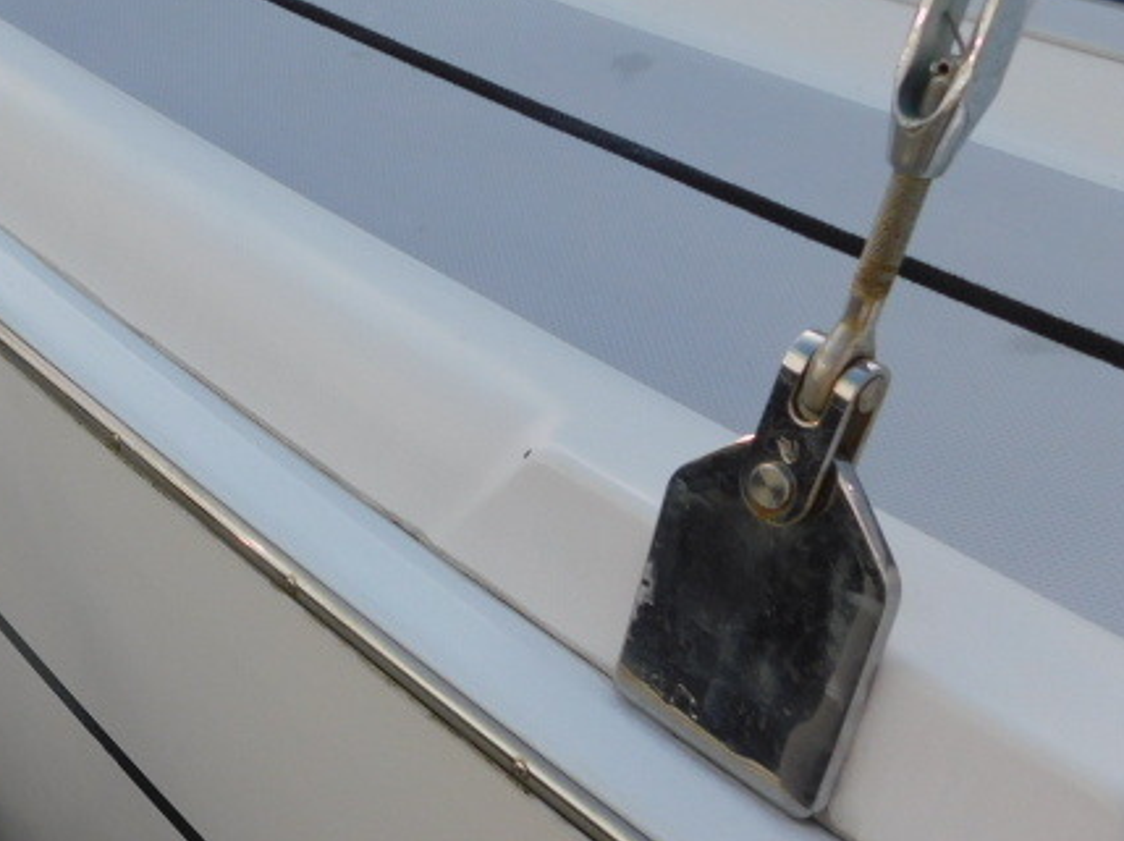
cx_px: 86
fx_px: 1817
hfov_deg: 32.5
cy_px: 435
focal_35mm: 56
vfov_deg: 26.1
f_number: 6.4
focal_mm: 5.3
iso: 125
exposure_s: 1/500
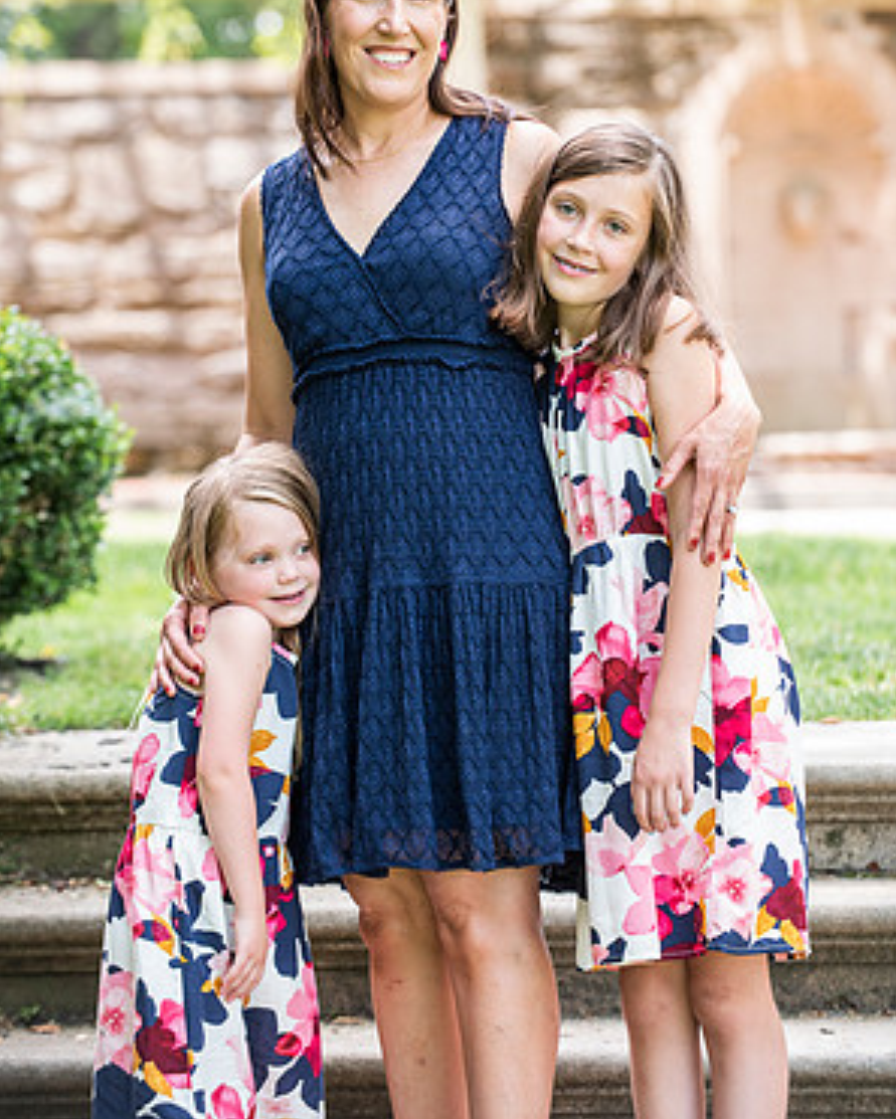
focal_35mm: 148
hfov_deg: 10.4
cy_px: 449
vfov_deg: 13.0
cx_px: 450
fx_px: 4904
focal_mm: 130
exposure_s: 1/320
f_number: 4
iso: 800
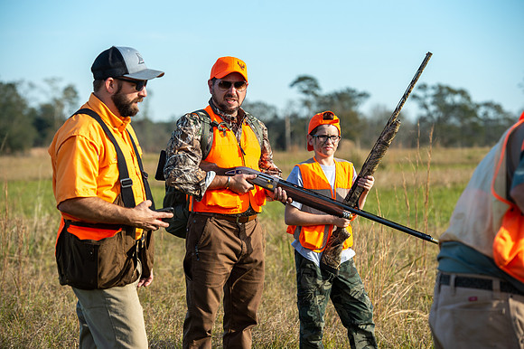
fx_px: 1891
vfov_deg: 10.5
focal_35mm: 130
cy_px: 174
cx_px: 262
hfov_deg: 15.8
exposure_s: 1/400
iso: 100
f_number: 5.6
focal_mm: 130
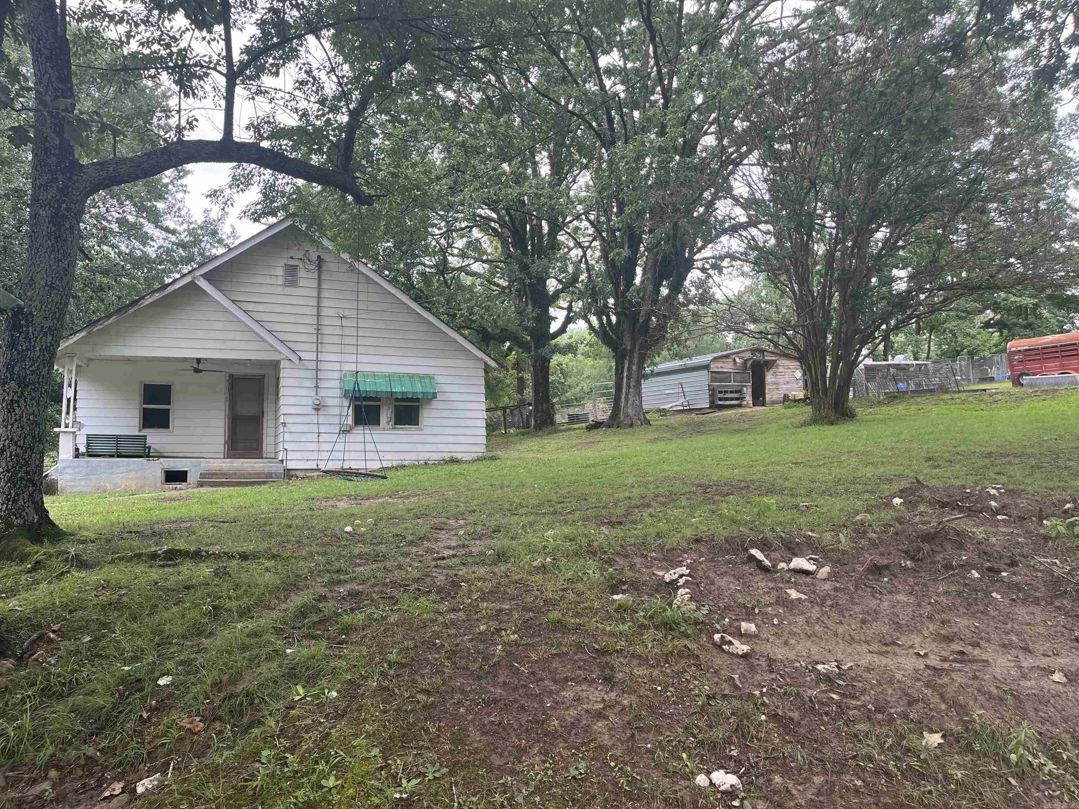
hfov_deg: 67.3
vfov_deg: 53.1
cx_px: 540
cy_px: 404
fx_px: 810
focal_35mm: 26
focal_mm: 5.1
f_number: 1.6
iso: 50
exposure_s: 1/469
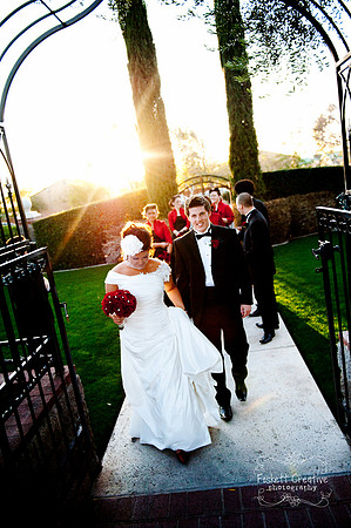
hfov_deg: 44.9
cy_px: 264
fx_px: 425
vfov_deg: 63.7
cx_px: 176
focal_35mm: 29
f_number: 2.8
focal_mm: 29
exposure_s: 1/2500
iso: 200
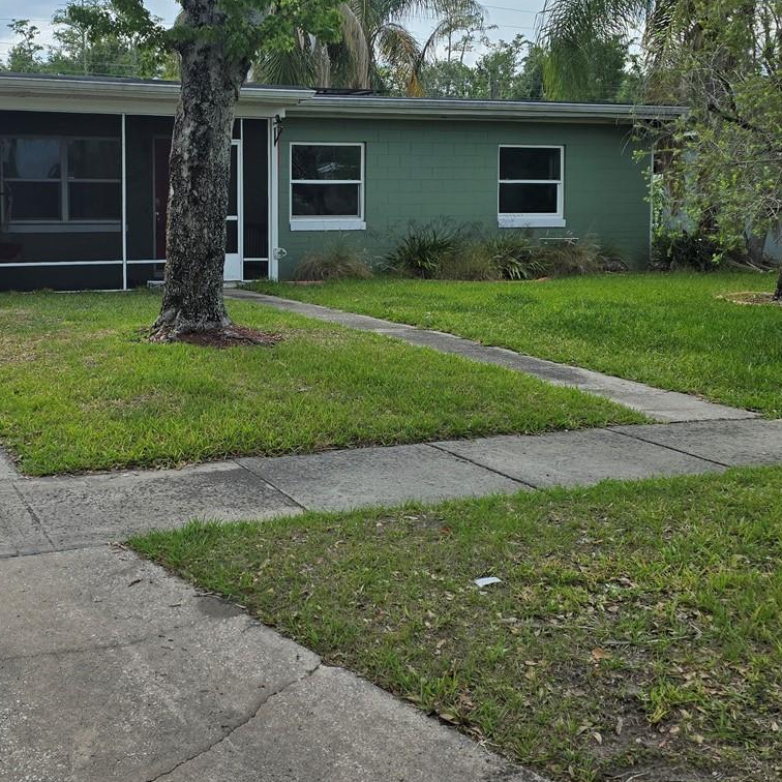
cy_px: 271
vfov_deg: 38.8
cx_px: 207
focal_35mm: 43
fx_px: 1099
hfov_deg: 38.3
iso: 12
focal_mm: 6.3
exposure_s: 1/1064
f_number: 1.7
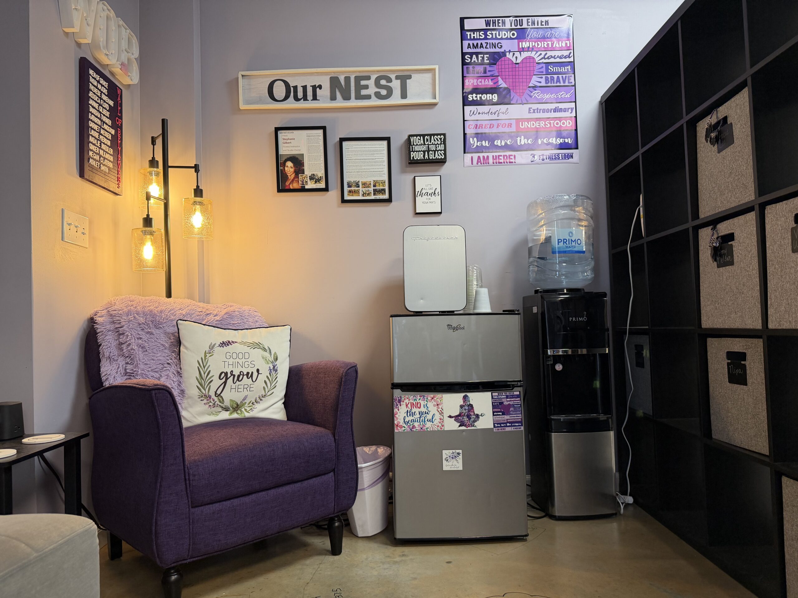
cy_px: 299
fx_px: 553
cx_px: 399
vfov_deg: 56.8
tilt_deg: +2.0
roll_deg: +2.2
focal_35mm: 24
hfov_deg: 71.6
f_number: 1.78
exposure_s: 1/60
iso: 160
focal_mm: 6.76
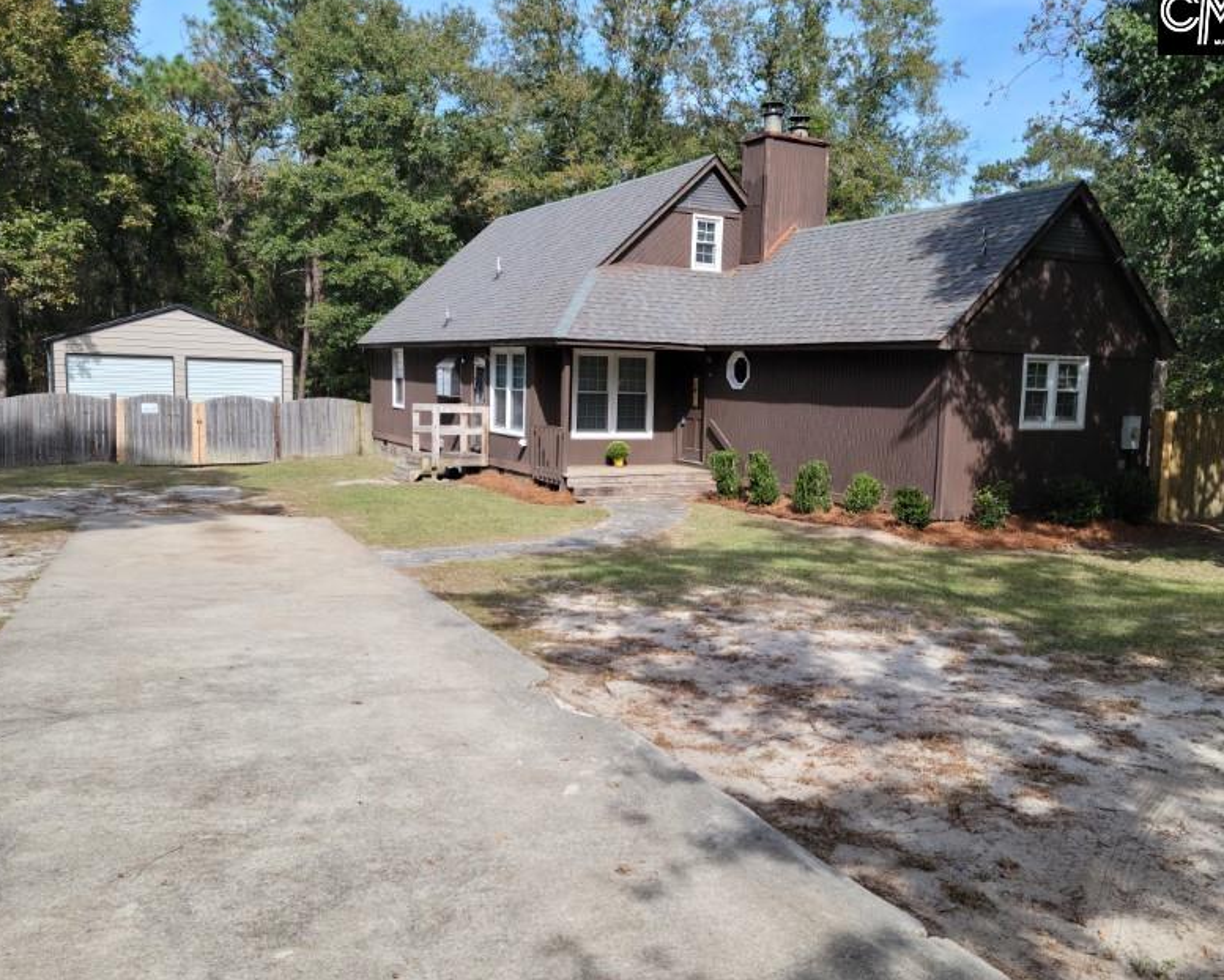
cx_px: 637
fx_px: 1087
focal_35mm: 30
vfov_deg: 48.5
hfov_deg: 58.7
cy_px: 479
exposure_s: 1/502
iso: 25
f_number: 2
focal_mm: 5.9
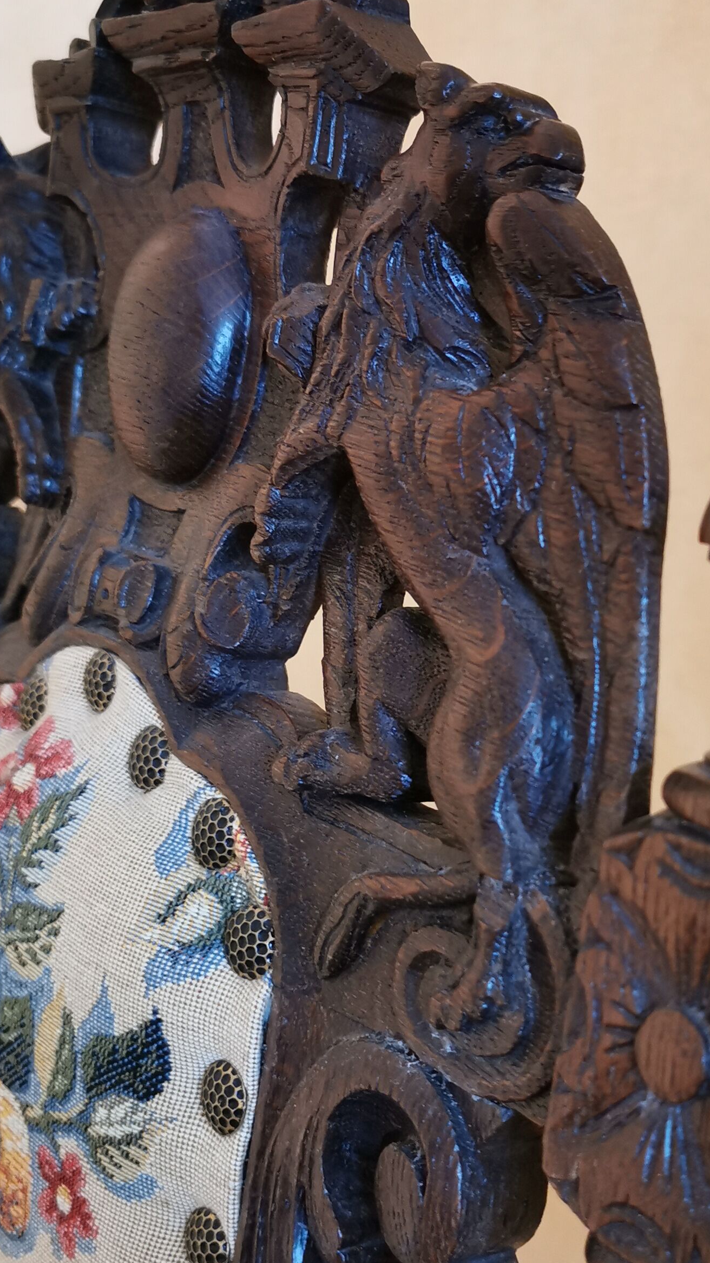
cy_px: 689
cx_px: 502
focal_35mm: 46
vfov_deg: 44.5
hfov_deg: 25.8
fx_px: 1540
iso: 400
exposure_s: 1/25
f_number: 1.6
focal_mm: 5.56
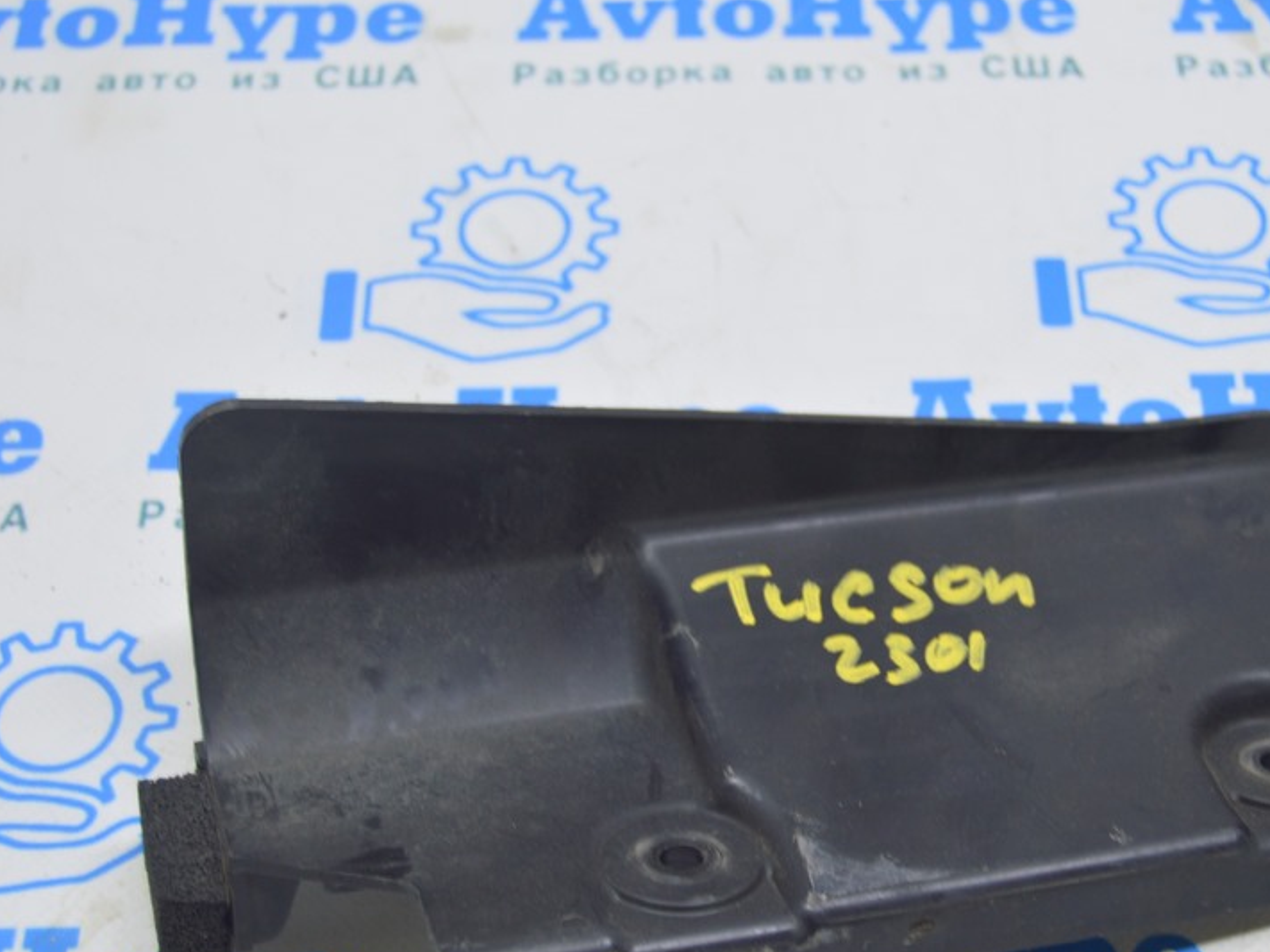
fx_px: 2667
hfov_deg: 26.7
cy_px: 580
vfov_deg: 20.2
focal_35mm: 73
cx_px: 793
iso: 400
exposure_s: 1/20
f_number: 5.6
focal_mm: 35
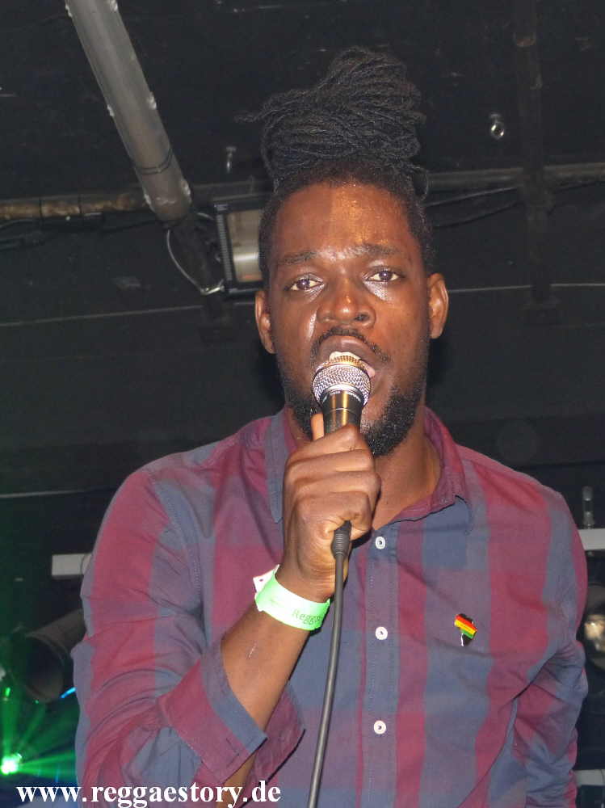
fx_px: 1749
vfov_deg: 26.0
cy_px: 404
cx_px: 302
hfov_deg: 19.6
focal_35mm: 75
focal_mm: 13.5
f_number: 2.8
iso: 400
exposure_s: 1/60
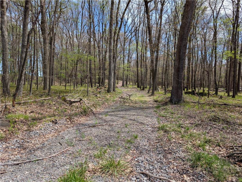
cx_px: 121
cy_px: 91
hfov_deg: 71.5
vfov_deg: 56.9
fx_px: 168
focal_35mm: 24
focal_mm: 6.9
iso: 21
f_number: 1.68
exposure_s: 1/466
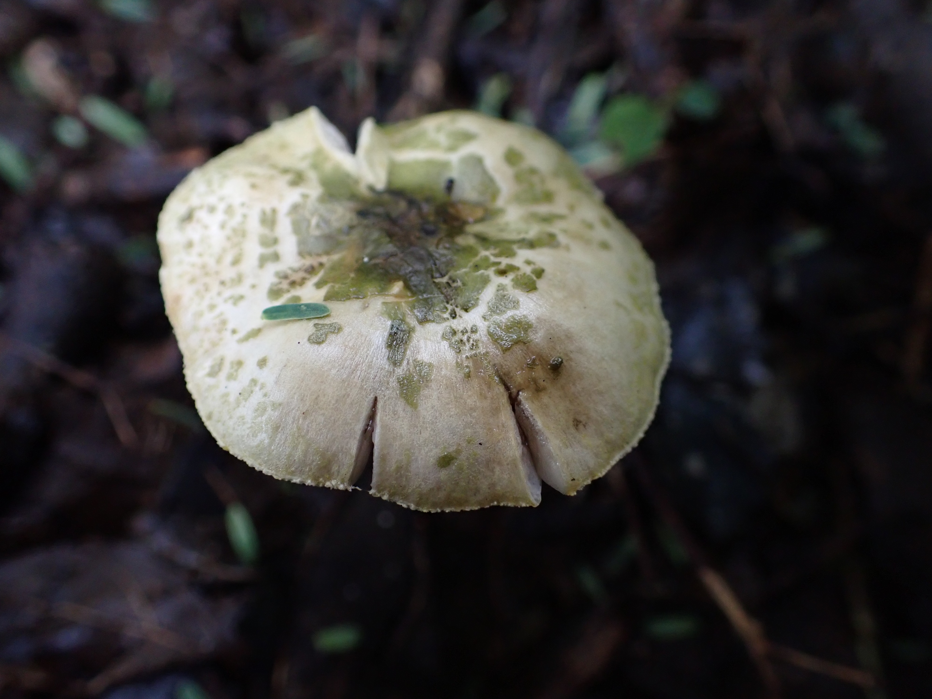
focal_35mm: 30
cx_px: 466
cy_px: 350
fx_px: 808
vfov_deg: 46.8
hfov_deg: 60.0
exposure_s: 1/125
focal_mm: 5.4
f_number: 2.3
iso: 500
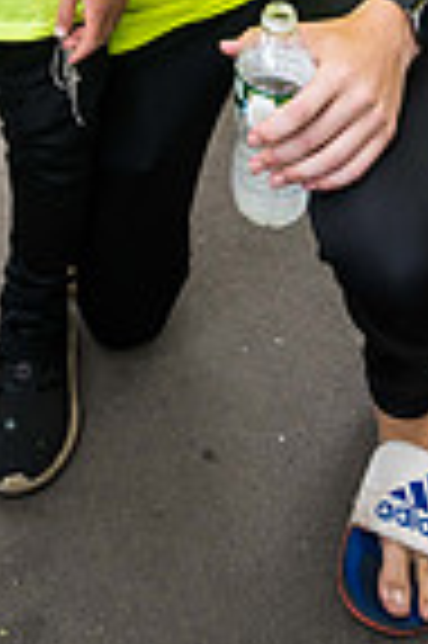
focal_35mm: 66
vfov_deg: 24.0
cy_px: -324
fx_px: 1180
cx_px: 126
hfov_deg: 20.5
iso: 640
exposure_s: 1/500
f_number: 4
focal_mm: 21
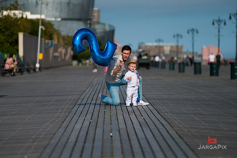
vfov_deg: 6.9
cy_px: 79
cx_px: 118
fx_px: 1316
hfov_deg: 10.3
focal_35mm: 200
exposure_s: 1/6400
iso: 200
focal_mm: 200
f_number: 4
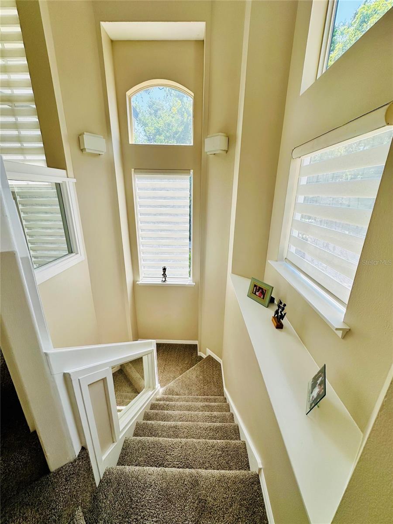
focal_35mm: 14
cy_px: 262
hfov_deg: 85.7
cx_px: 196
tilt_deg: -17.4
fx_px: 212
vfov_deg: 102.1
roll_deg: -0.8
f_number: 2.2
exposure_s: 1/327
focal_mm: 2.22
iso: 40
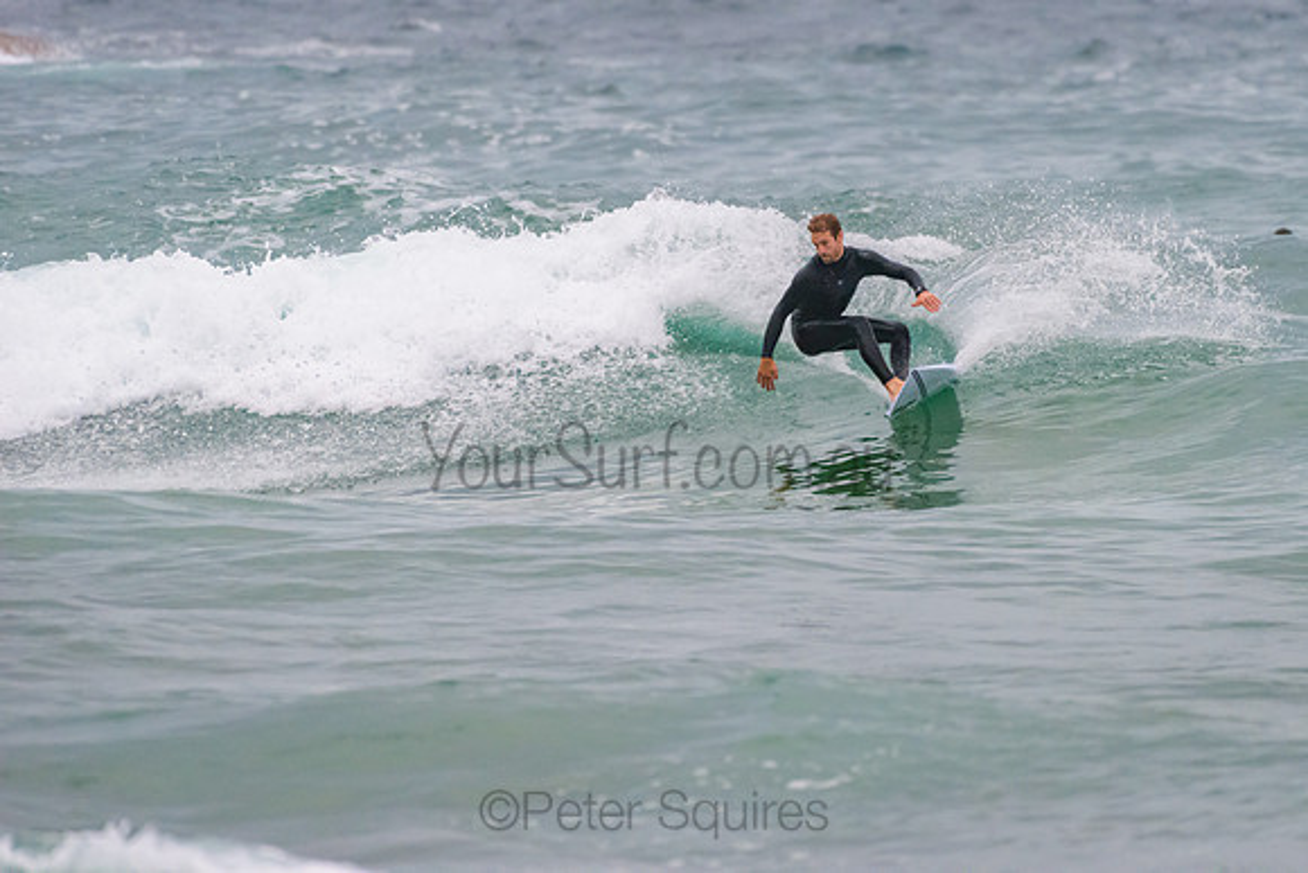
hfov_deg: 3.4
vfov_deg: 2.2
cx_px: 802
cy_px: 338
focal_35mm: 613
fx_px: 22281
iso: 1800
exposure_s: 1/1250
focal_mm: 500
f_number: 5.6
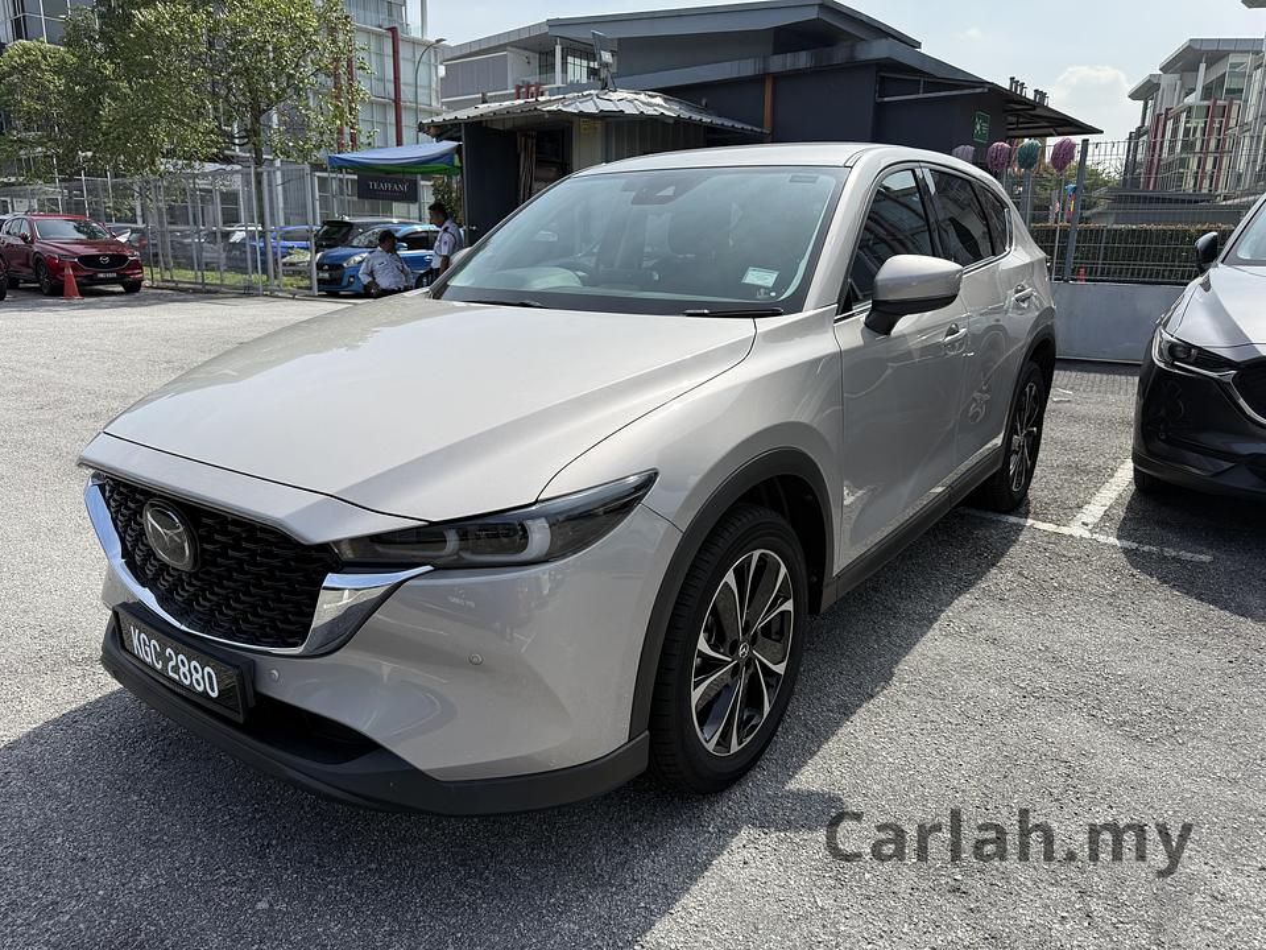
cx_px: 633
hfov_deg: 71.6
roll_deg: -2.1
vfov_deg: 56.8
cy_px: 475
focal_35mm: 24
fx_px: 878
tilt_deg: -12.5
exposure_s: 1/3759
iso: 80
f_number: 1.78
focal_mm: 6.76
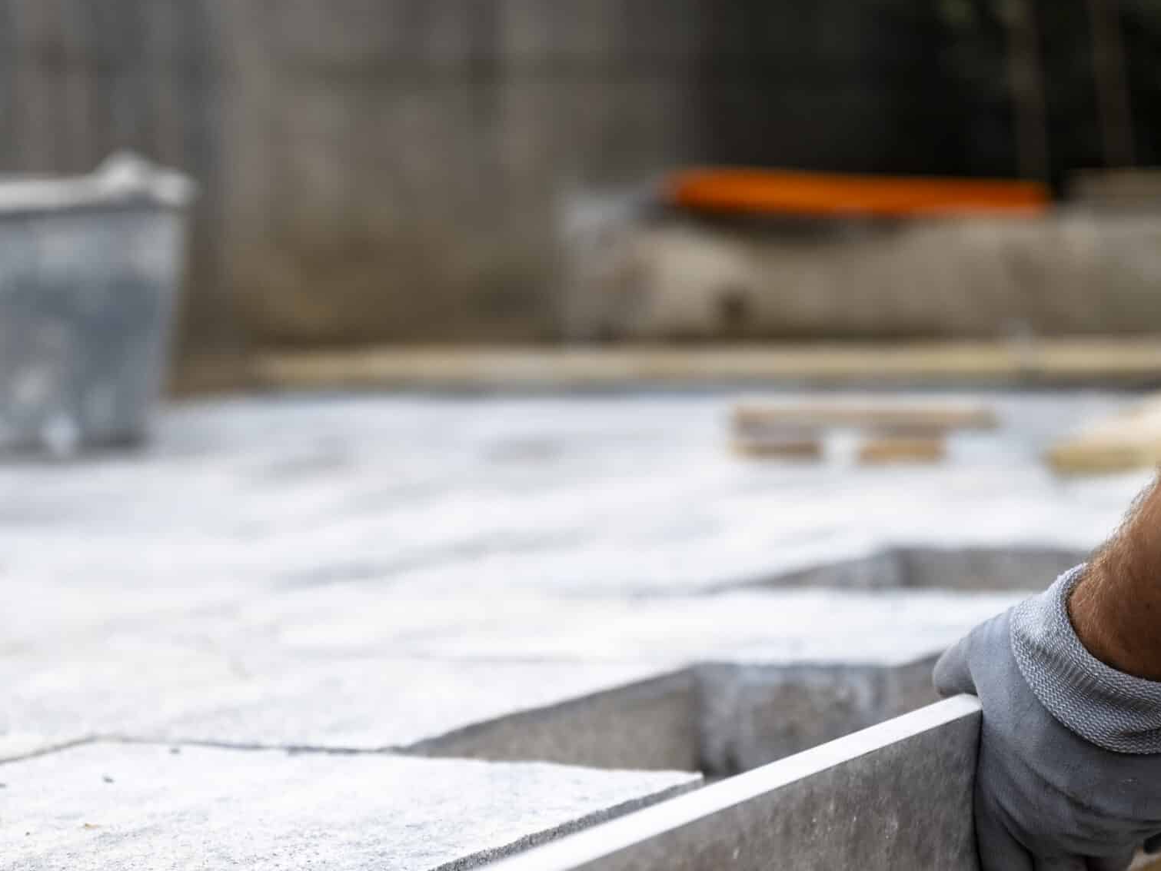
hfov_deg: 17.3
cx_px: 491
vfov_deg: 13.0
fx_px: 3824
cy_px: 578
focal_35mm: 114
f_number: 2.8
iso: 100
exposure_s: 1/500
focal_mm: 70
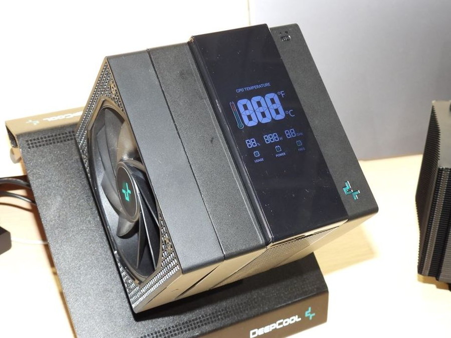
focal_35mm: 50
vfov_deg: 29.1
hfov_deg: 38.2
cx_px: 226
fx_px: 651
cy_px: 169
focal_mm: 8.9
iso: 200
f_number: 3.5
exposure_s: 1/30
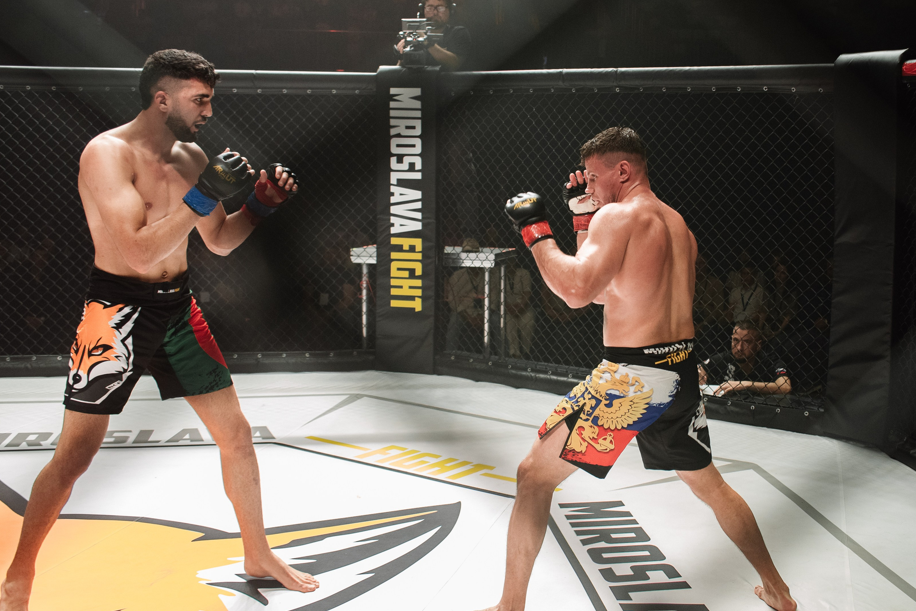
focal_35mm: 50
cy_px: 262
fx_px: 1272
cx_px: 584
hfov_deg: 39.3
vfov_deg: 27.0
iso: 2000
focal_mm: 38
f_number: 4
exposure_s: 1/320
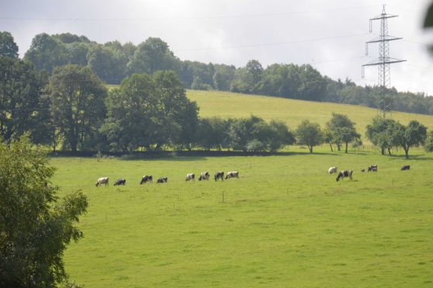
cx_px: 232
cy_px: 155
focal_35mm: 172
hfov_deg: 12.0
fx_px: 2063
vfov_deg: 8.0
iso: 110
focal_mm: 105
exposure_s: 1/250
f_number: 8
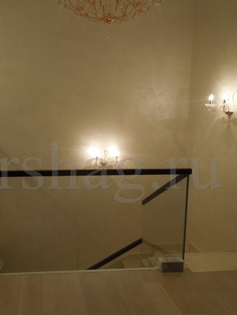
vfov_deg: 54.0
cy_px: 156
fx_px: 310
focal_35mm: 34
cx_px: 71
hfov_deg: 41.0
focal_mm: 4.5
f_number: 3.3
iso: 110
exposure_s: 1/30
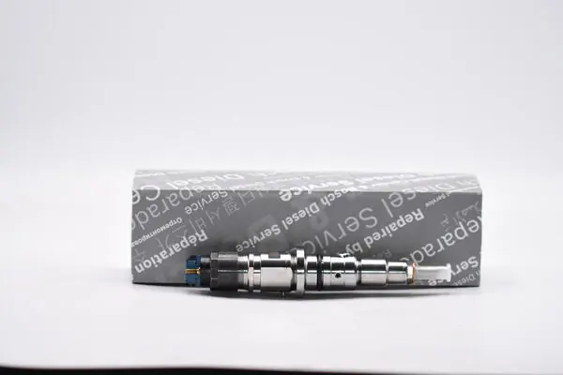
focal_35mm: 135
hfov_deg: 15.2
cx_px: 282
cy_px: 188
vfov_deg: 10.2
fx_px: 2111
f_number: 3
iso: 100
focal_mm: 90
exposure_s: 1/200
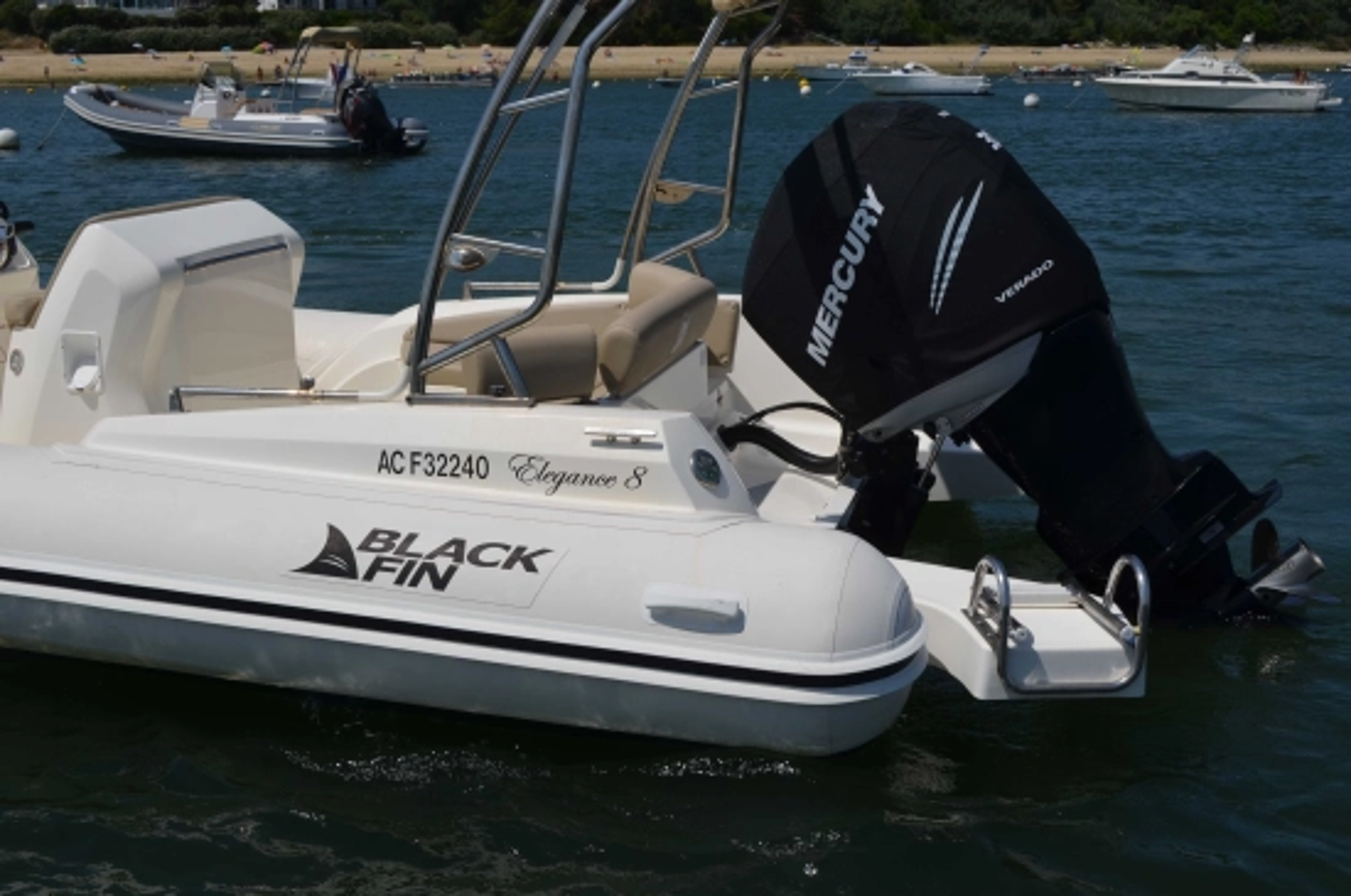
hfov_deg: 46.5
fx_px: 1574
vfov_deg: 31.8
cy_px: 448
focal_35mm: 42
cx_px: 676
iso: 100
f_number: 9
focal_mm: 28
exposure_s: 1/320
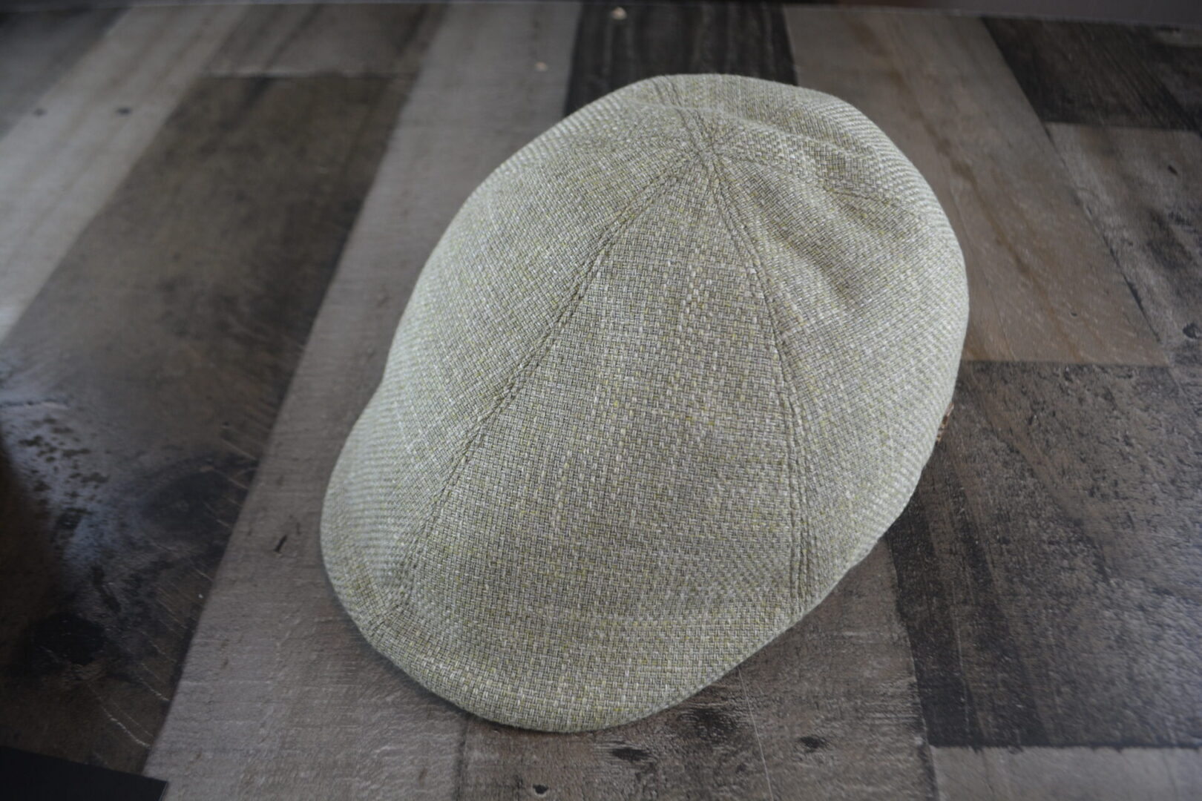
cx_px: 601
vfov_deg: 47.9
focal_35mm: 27
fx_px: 901
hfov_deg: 67.4
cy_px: 400
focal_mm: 18
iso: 400
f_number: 4.5
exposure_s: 1/80
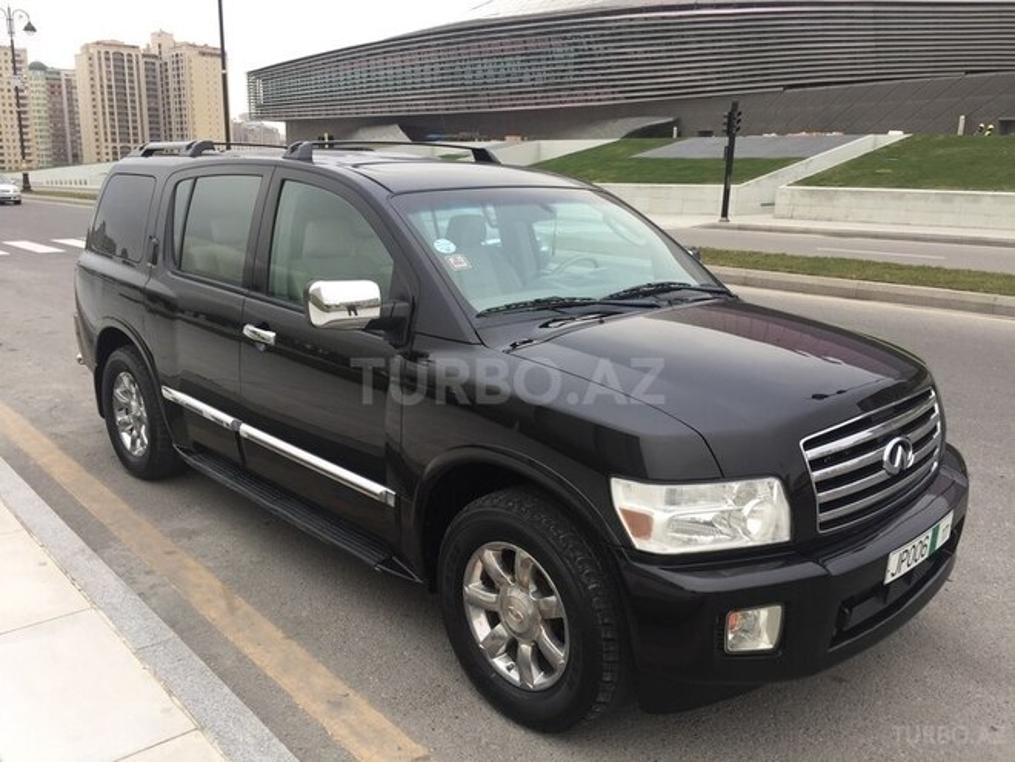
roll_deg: -0.8
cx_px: 508
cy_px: 381
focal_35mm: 29
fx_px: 850
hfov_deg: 61.7
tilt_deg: -12.0
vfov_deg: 48.2
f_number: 2.2
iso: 32
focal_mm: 4.15
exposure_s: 1/100
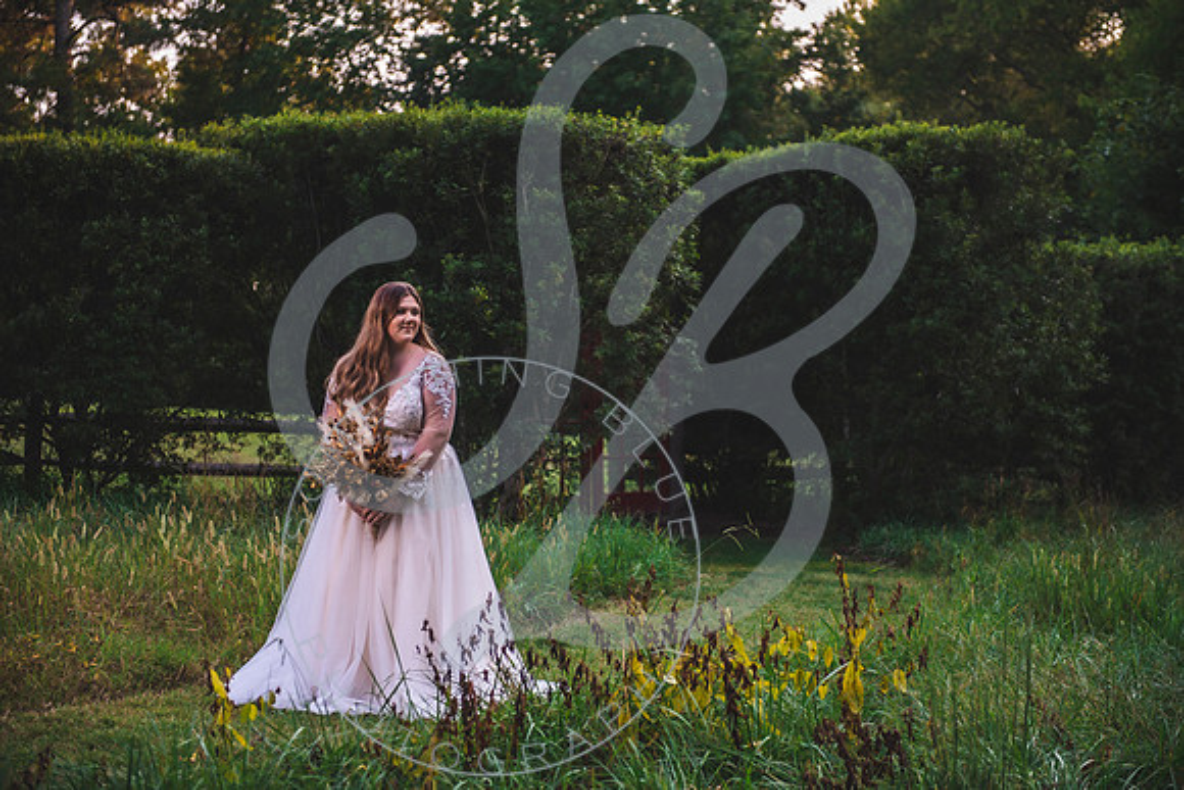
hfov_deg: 28.8
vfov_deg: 19.5
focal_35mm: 70
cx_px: 592
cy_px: 395
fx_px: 2303
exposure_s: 1/160
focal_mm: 70
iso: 100
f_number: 2.8
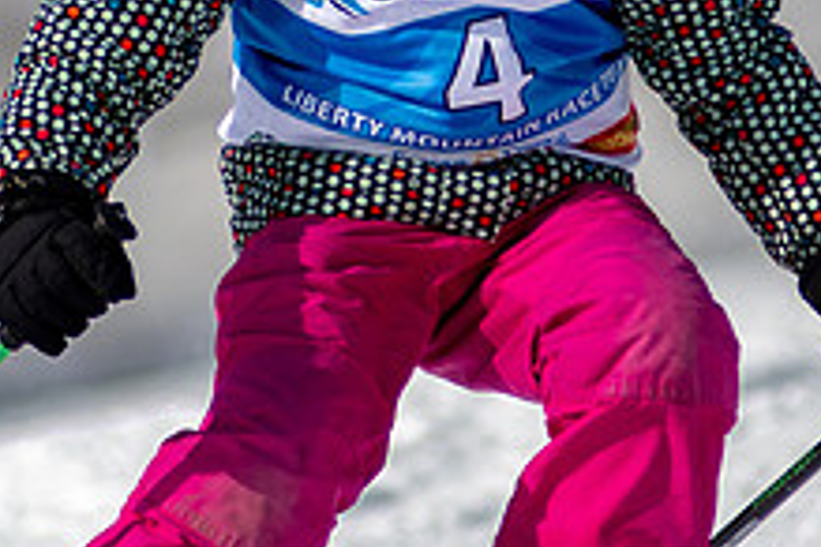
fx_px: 31332
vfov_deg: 1.0
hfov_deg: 1.5
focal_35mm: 1374
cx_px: 293
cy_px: -149
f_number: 2.8
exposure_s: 1/6400
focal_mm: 300
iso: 100
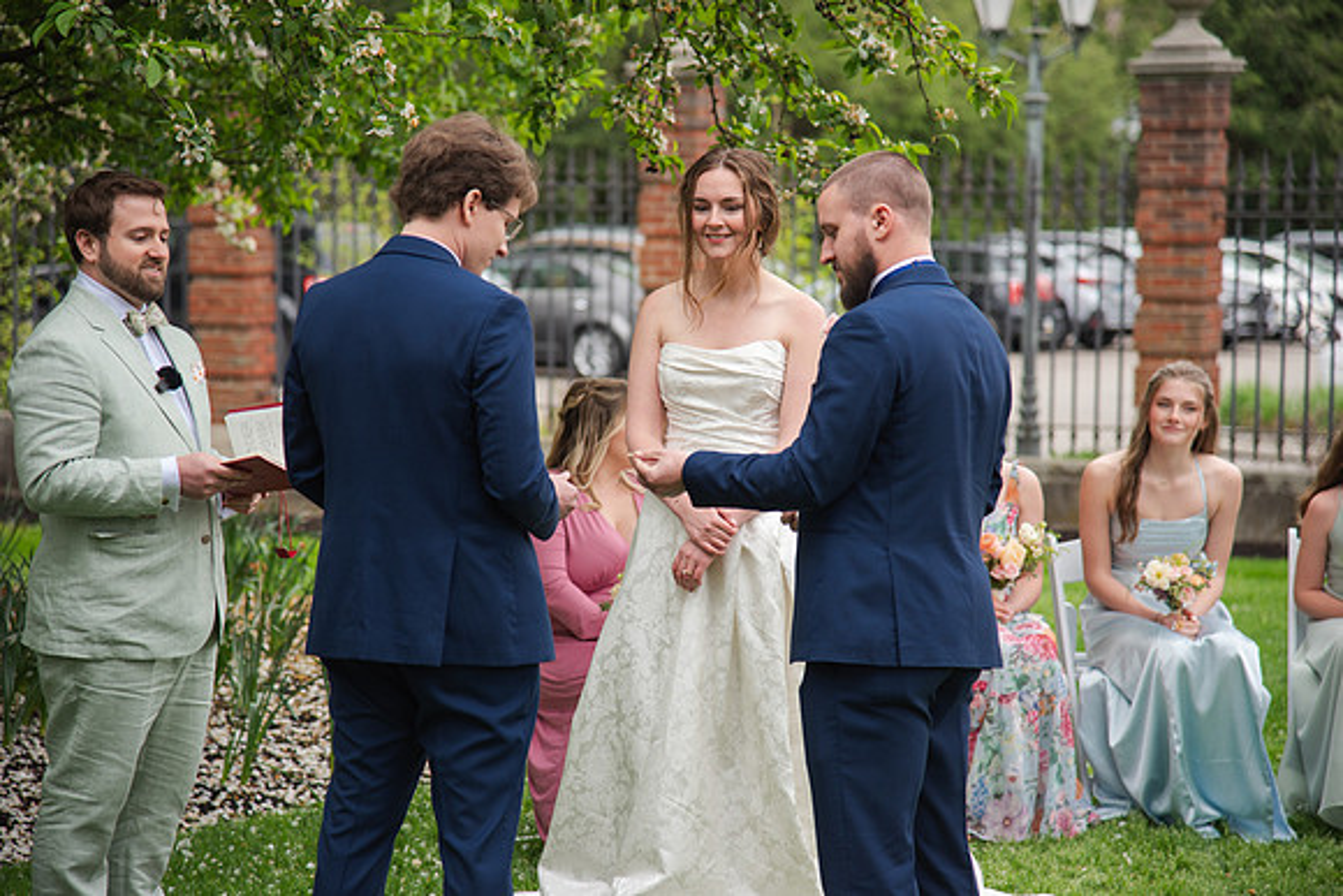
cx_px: 672
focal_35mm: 112
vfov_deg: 12.2
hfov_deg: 18.3
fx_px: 4179
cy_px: 448
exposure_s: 1/400
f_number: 4
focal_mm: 112
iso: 250
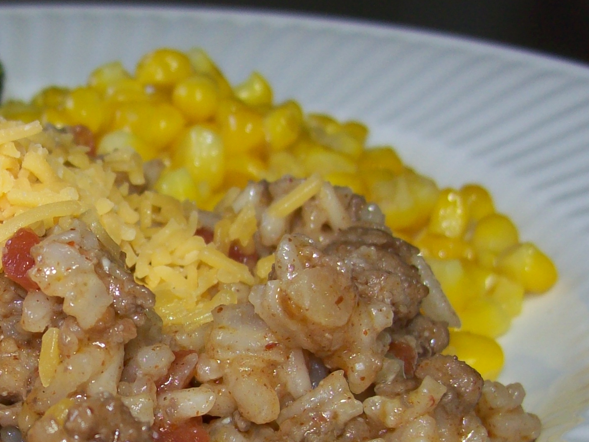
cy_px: 327
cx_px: 47
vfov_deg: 20.3
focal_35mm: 72
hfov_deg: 26.1
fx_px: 1225
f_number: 2.7
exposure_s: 1/64
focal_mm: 6
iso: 80
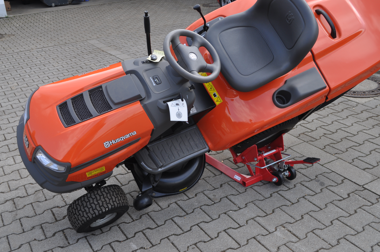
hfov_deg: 49.6
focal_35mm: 39
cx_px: 190
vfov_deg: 34.1
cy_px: 126
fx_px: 411
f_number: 6.7
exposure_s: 1/180
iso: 200
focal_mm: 26
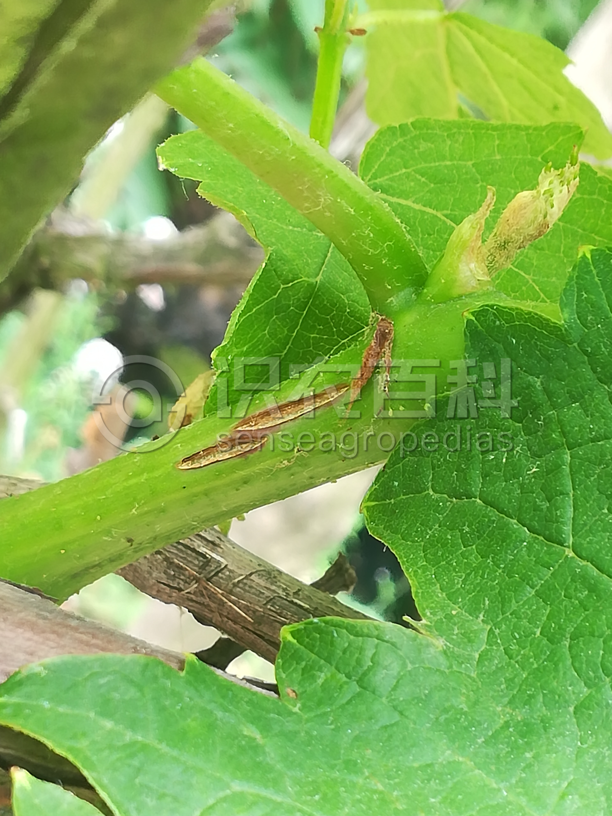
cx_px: 306
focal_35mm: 84
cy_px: 408
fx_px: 1980
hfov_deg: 17.6
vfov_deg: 23.3
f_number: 2.2
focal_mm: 3.83
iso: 64
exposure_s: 1/60
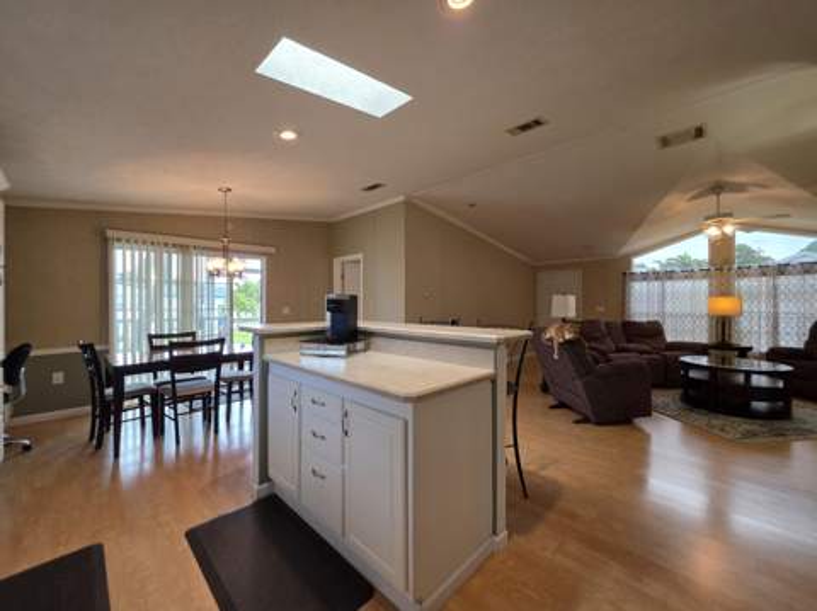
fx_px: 307
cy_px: 306
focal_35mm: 13
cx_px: 408
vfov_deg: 89.8
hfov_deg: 106.2
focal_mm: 2.2
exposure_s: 1/120
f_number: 1.9
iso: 200
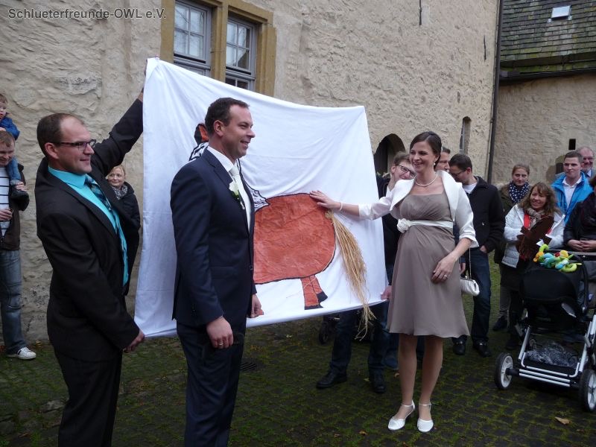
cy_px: 224
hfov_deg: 63.4
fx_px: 482
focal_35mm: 28
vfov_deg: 49.7
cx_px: 298
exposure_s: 1/30
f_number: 3.3
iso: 125
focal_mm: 4.7
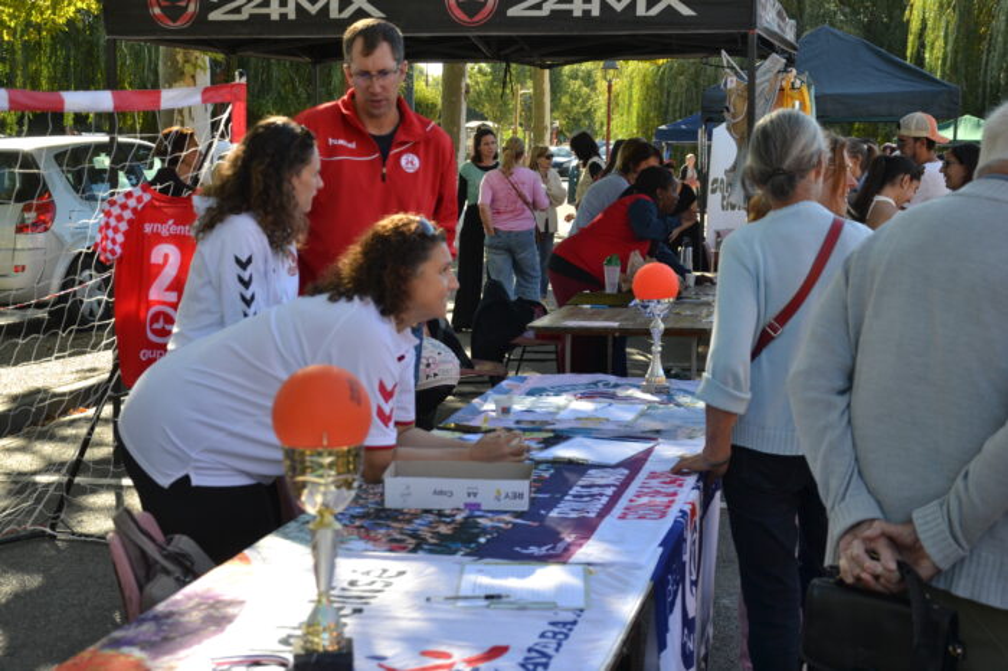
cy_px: 336
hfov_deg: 31.9
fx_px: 1763
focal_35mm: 63
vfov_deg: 21.5
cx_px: 504
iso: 110
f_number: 5.6
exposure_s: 1/125
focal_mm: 42
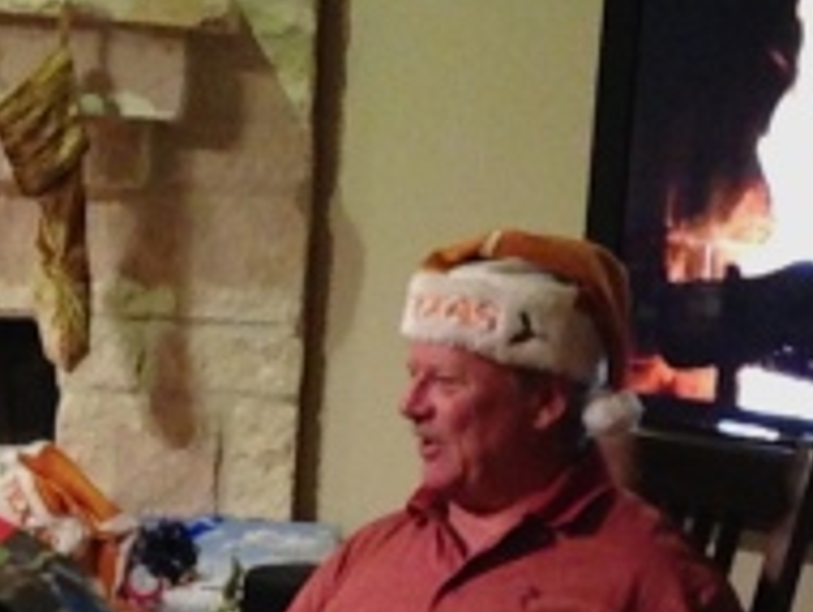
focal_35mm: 111
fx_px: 2610
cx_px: 338
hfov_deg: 17.7
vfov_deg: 12.8
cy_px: 839
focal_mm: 4.13
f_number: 2.4
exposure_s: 1/20
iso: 500
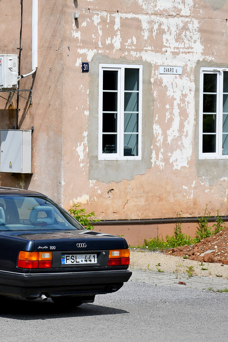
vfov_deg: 15.5
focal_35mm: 132
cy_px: 154
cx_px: -41
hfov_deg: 10.2
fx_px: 1254
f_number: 6.3
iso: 200
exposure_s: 1/1250
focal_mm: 52
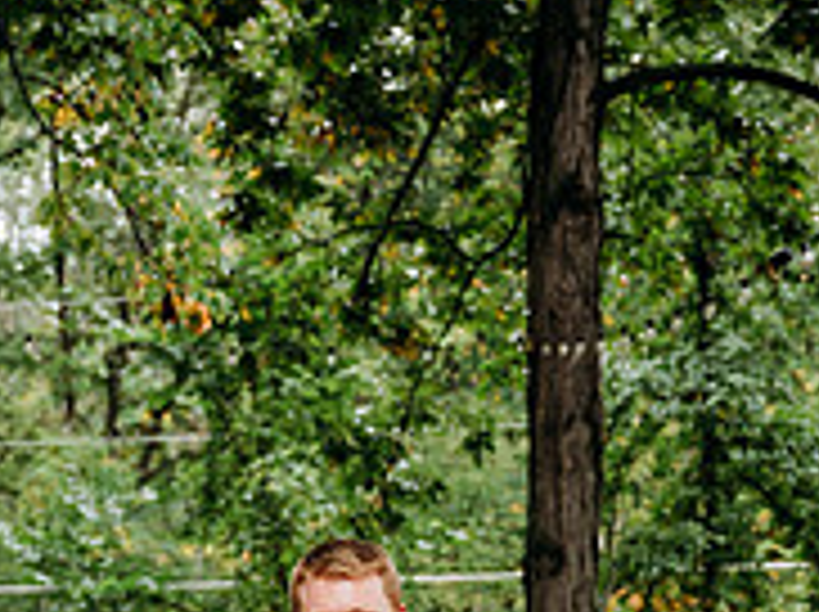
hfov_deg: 19.6
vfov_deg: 14.1
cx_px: 266
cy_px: 837
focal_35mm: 100
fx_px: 2363
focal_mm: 42
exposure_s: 1/500
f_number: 3.2
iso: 200
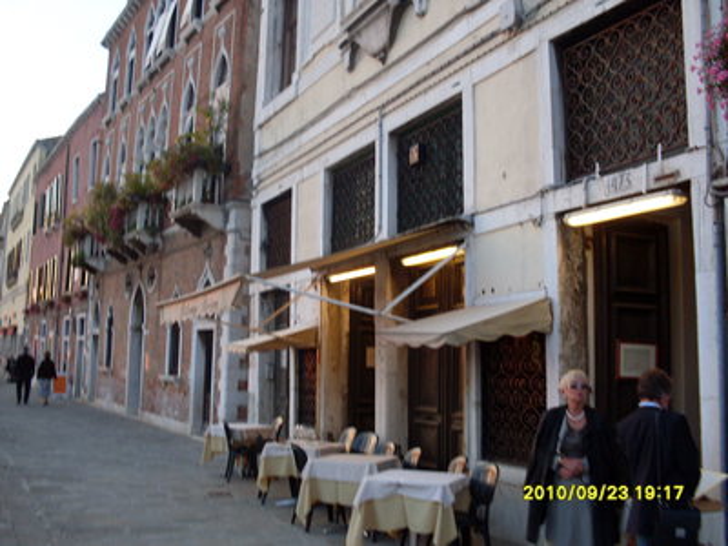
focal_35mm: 38
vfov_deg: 37.7
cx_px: 364
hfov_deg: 49.0
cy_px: 273
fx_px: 799
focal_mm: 6.3
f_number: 2.8
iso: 100
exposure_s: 1/60
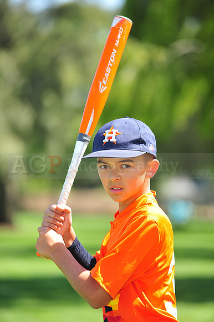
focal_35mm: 200
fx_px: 1785
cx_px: 107
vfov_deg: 10.3
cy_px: 161
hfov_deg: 6.9
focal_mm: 200
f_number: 4.5
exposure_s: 1/500
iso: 200
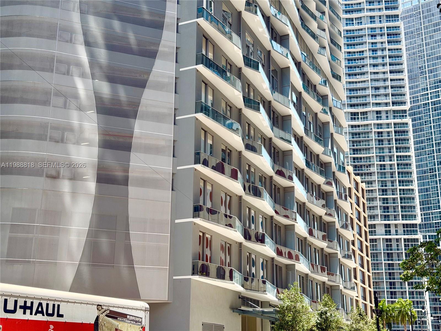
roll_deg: -0.5
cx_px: 220
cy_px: 166
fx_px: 612
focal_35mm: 48
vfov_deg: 30.3
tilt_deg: +18.4
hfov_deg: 39.7
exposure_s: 1/2273
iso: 100
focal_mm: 6.76
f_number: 1.78
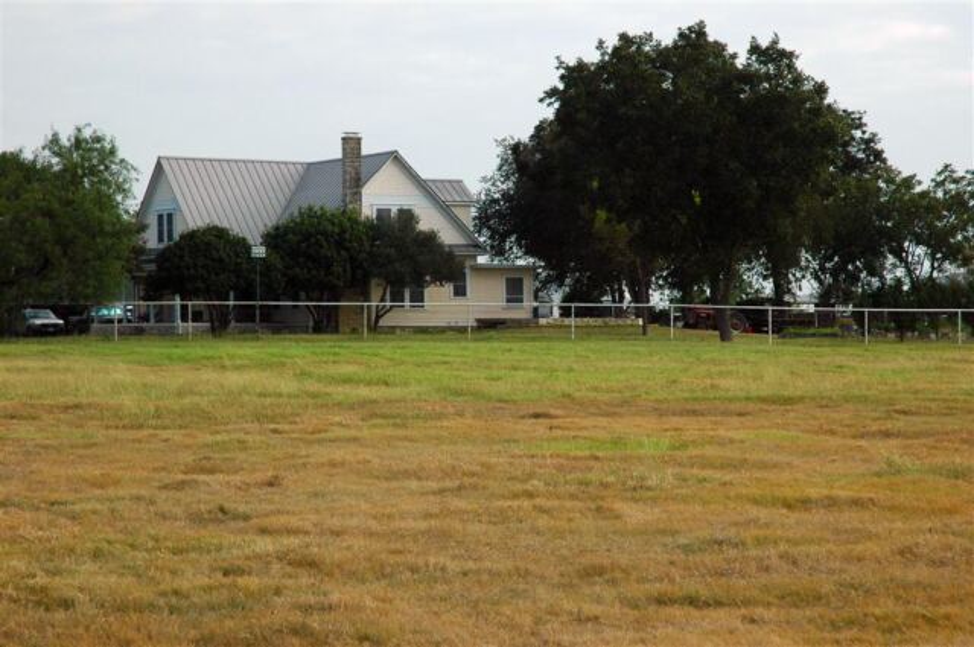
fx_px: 2837
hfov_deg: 19.5
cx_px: 487
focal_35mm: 105
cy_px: 324
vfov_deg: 13.0
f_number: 10
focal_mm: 70
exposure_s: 1/250
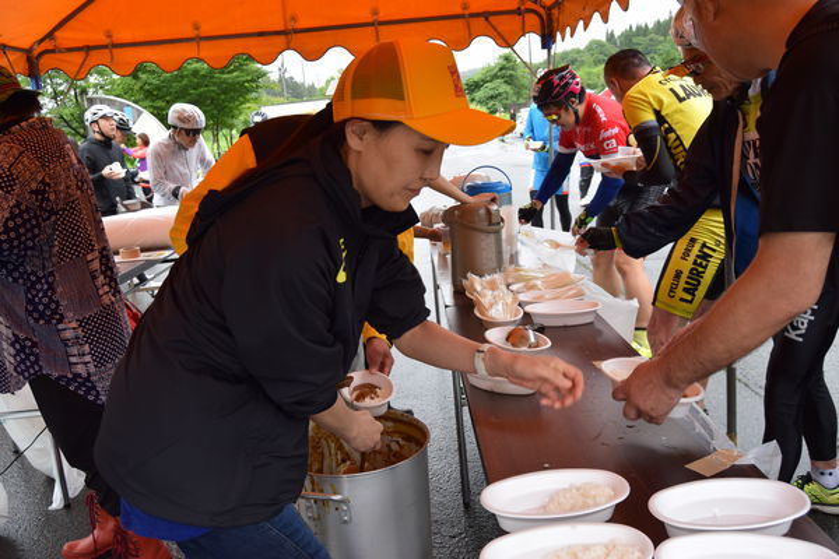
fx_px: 699
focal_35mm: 30
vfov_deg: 43.6
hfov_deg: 61.9
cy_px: 280
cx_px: 420
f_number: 5.6
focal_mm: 20
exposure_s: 1/125
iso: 400
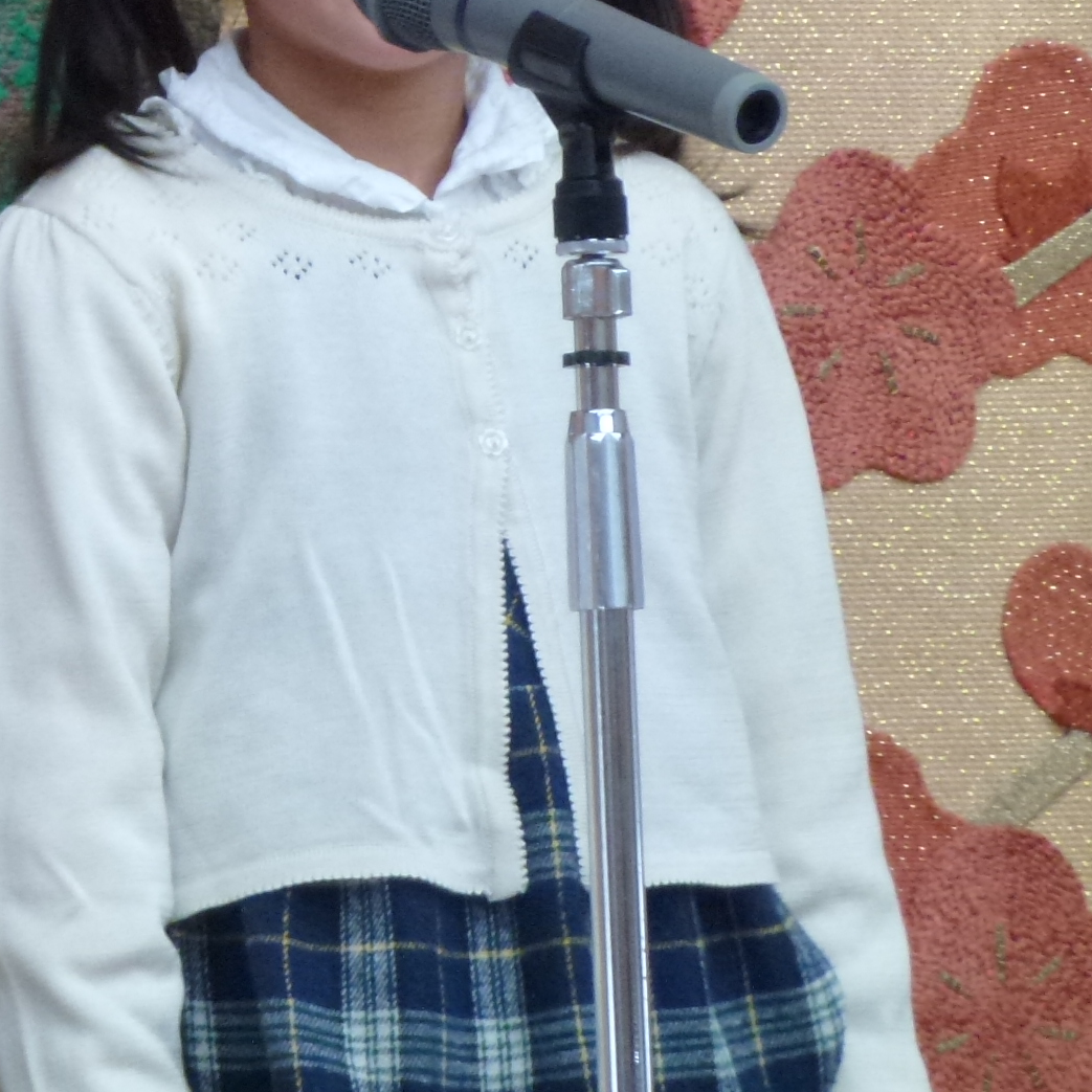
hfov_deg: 3.2
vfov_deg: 3.2
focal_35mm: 540
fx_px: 19273
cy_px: 94
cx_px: -185
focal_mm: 44.5
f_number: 5.6
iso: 400
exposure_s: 1/25
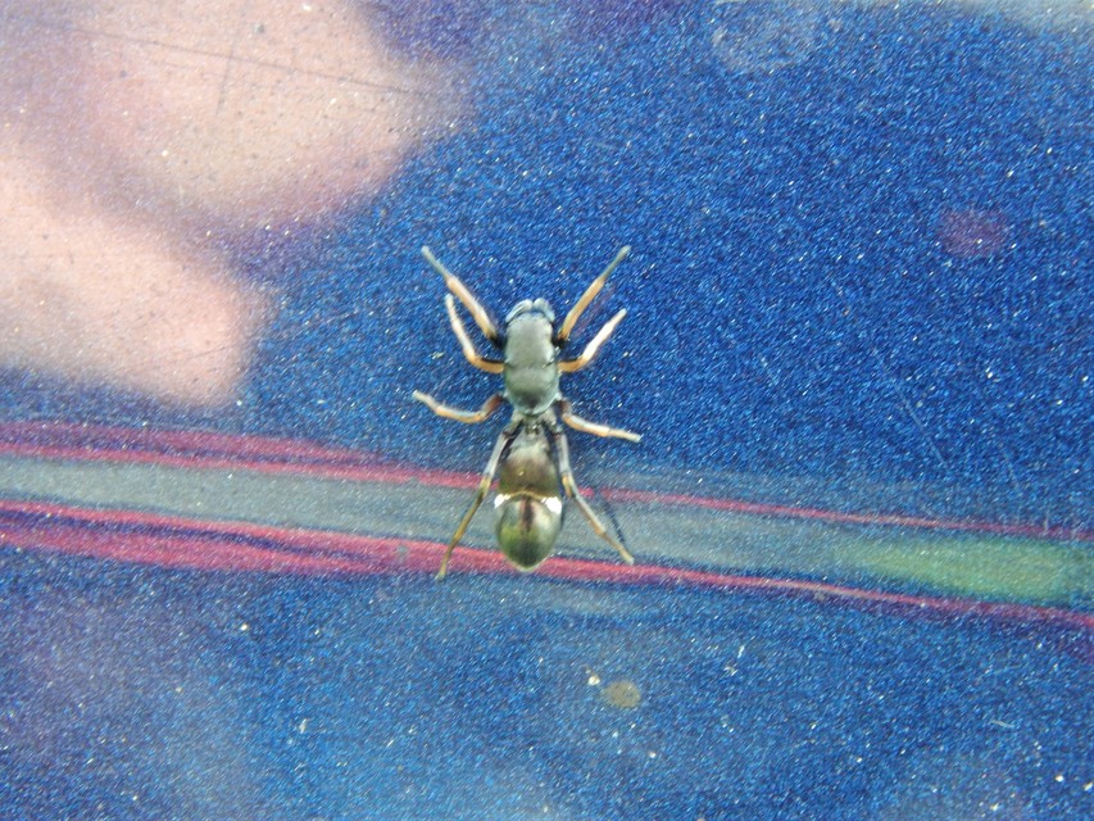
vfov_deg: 8.2
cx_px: 547
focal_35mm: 182
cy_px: 410
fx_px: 5753
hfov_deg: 10.9
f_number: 5.3
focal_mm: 32.8
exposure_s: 1/30
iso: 180
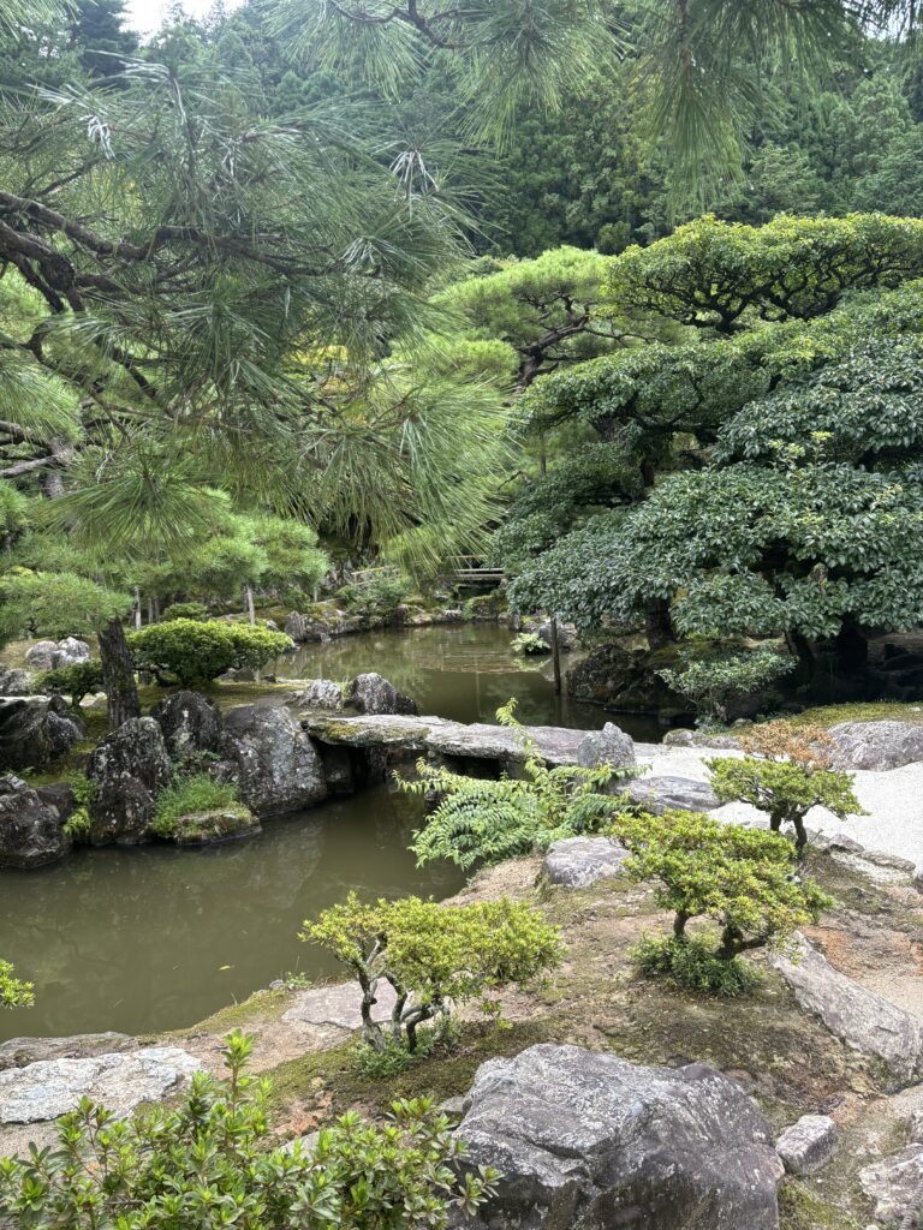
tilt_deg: -3.8
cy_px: 615
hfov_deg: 53.1
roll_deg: +1.3
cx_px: 462
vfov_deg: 67.3
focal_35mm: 26
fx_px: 924
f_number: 1.6
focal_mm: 5.96
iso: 50
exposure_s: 1/446
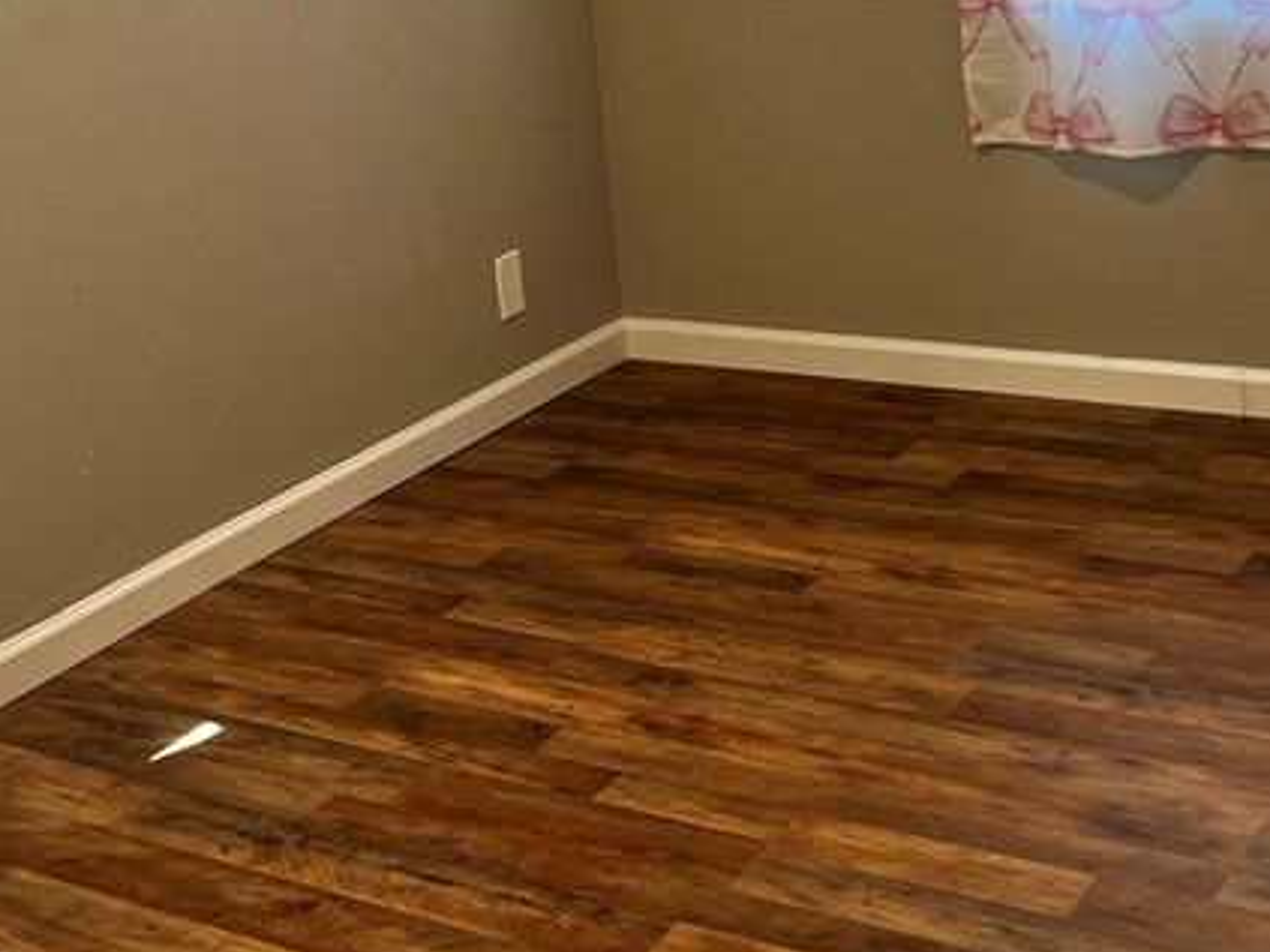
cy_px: 18
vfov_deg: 22.4
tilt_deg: -8.2
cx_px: 357
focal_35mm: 63
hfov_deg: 30.3
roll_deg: +6.2
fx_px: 2311
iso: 40
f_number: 1.5
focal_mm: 5.7
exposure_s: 1/120
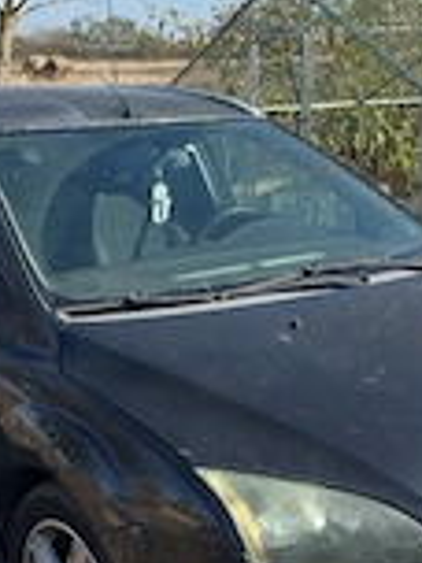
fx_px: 1024
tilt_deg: -15.4
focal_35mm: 63
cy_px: 344
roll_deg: +2.0
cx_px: 141
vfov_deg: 30.6
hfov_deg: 23.2
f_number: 1.78
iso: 100
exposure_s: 1/3257
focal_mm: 6.86
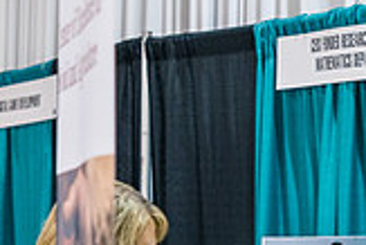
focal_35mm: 249
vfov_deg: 5.5
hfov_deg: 8.2
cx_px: 348
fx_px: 2534
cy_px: 426
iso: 3200
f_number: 3.5
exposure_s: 1/125
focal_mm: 70
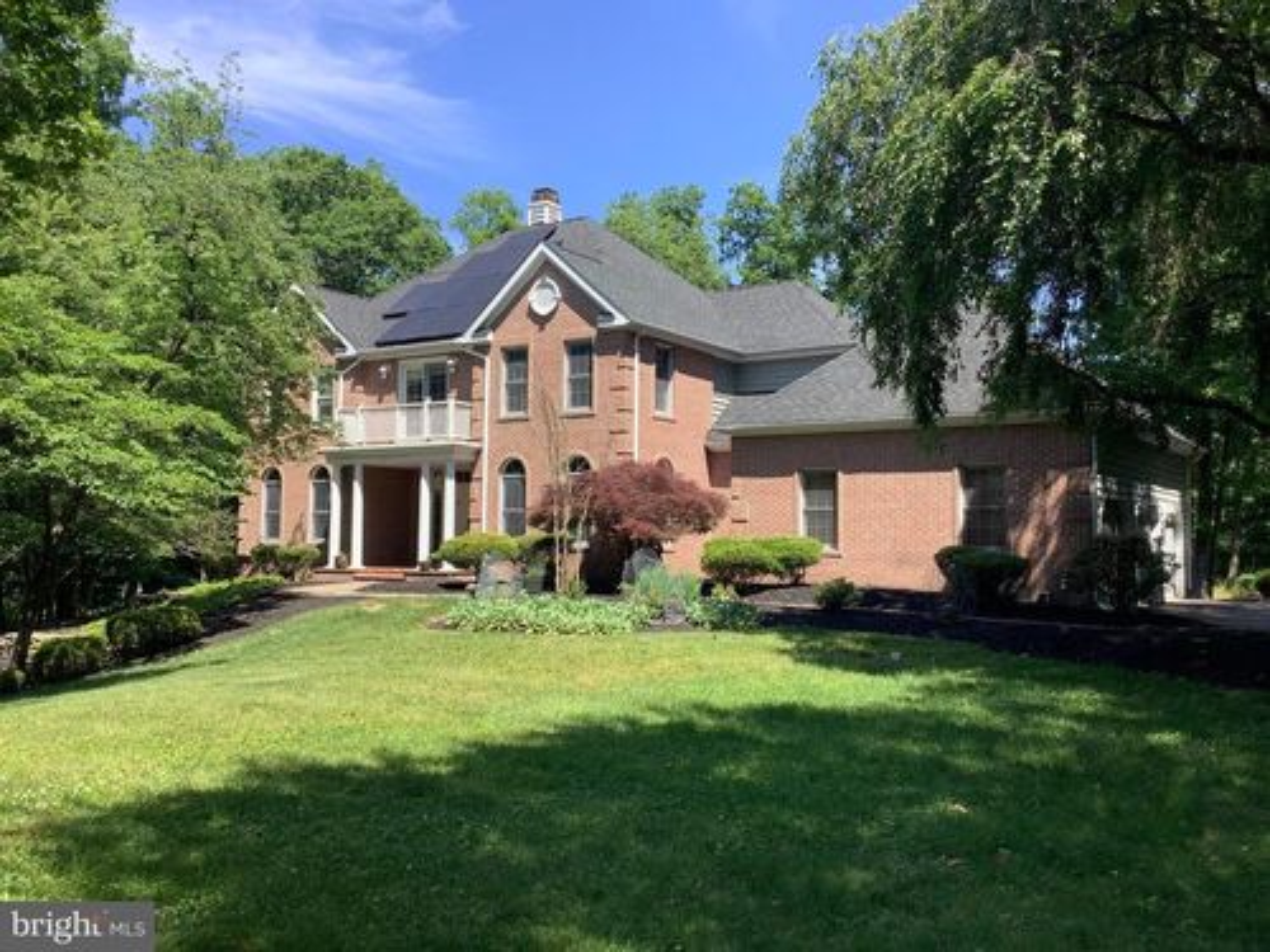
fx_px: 1137
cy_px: 476
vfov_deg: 45.4
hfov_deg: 58.4
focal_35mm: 31
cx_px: 635
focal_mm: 3.3
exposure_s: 1/547
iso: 25
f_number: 2.4
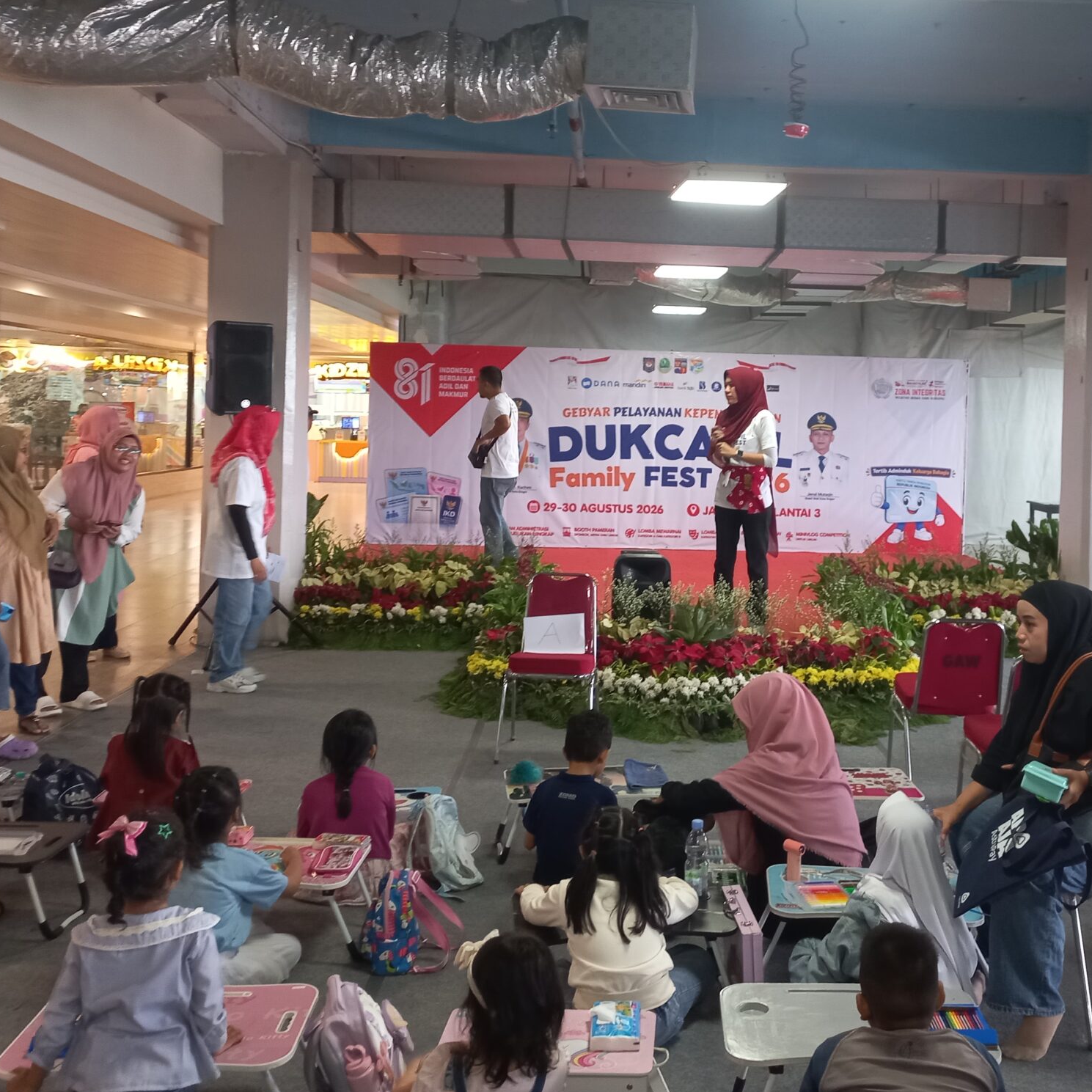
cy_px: 409
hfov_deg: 43.4
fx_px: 1356
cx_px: 711
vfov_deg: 43.5
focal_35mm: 38
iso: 250
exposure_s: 1/33
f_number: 1.8
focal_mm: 4.6
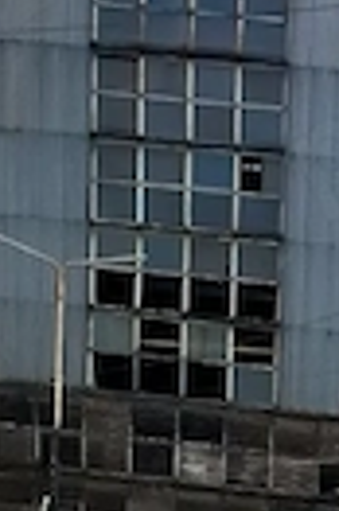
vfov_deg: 11.2
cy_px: 1326
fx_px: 2068
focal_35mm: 146
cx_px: 810
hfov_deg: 8.6
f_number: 1.8
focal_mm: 5.54
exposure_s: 1/556
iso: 50
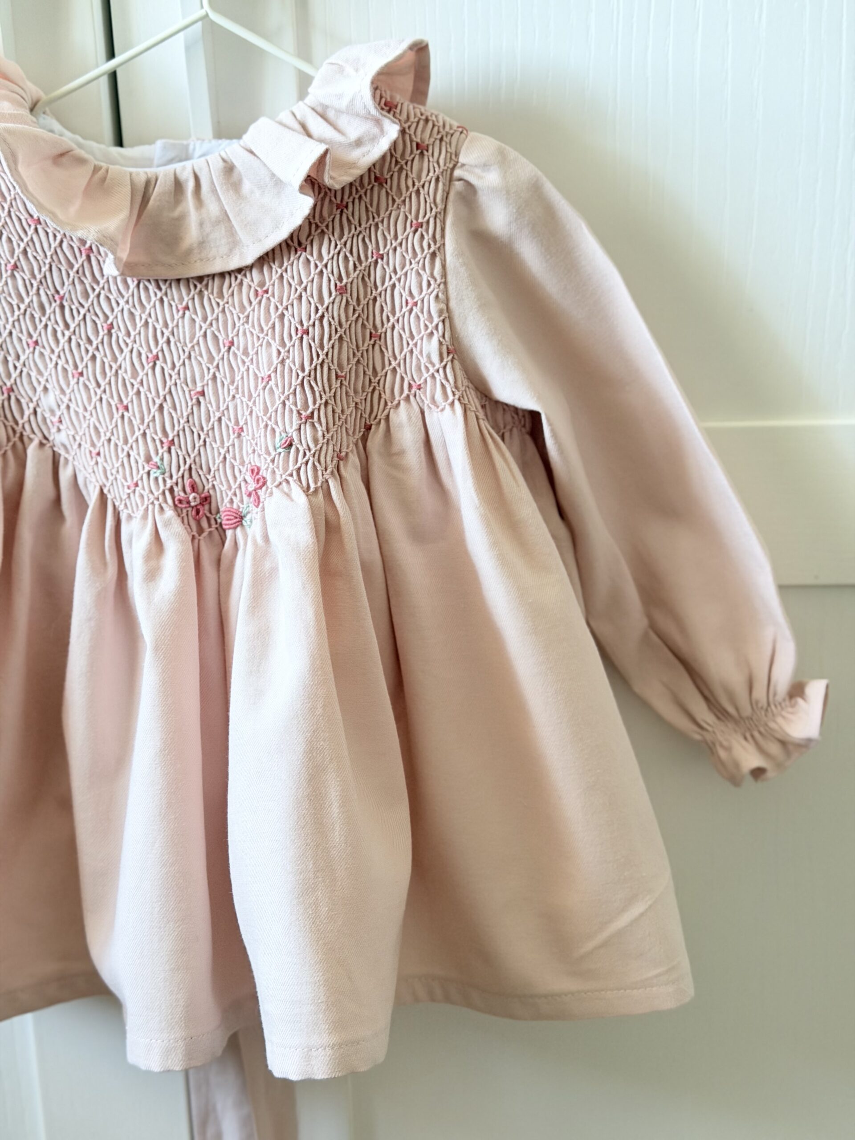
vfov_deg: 39.7
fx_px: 1581
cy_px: 570
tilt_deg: -17.4
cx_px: 428
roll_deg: +2.0
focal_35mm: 48
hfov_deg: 30.3
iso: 250
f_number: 1.78
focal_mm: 6.76
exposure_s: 1/42
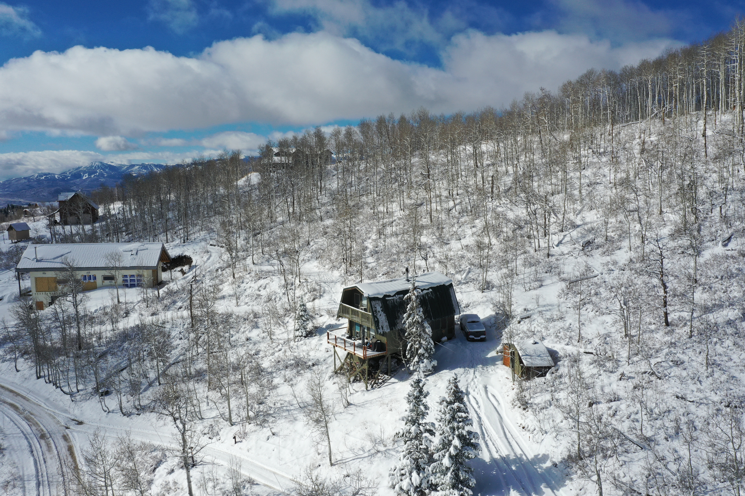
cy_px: 248
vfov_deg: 46.4
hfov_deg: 65.5
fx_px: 579
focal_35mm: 28
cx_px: 372
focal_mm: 10.26
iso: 100
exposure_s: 1/640
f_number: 7.1
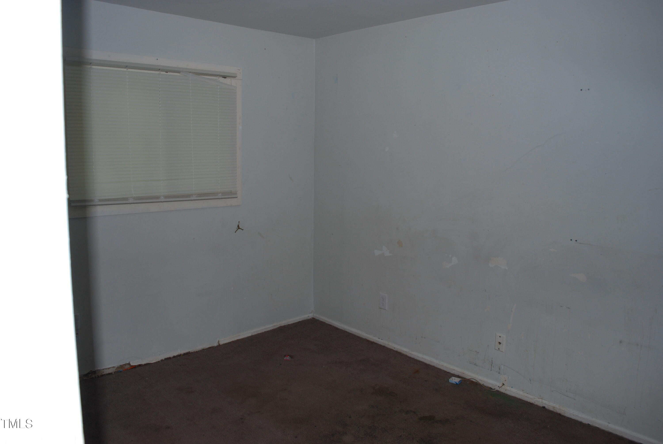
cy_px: 222
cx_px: 332
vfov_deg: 48.0
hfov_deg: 67.3
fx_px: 498
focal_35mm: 27
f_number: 3.5
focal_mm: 18
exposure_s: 1/60
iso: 200
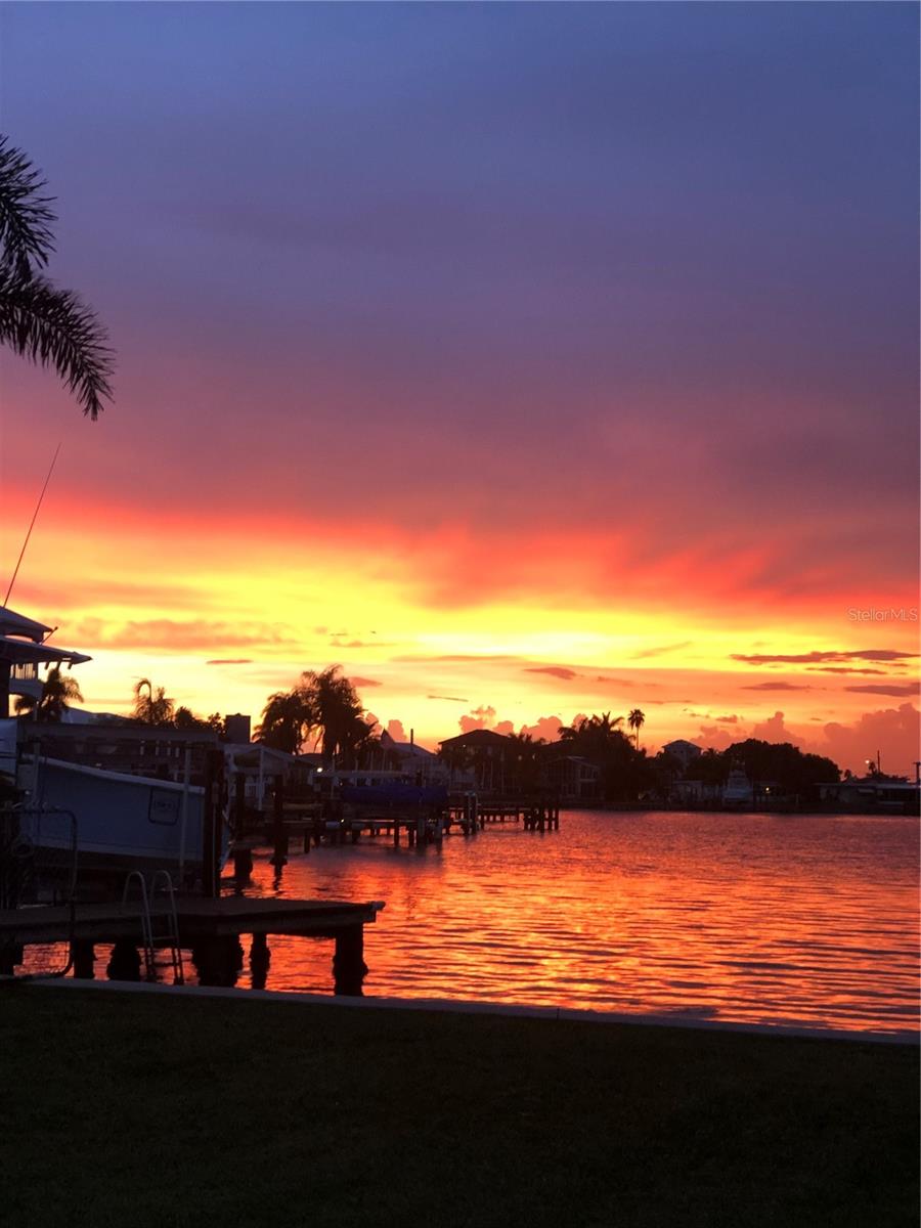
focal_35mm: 57
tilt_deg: +3.2
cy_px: 614
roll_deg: -1.0
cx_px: 460
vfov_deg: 33.8
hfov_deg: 25.7
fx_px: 2022
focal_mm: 6.6
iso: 250
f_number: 2.8
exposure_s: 1/60
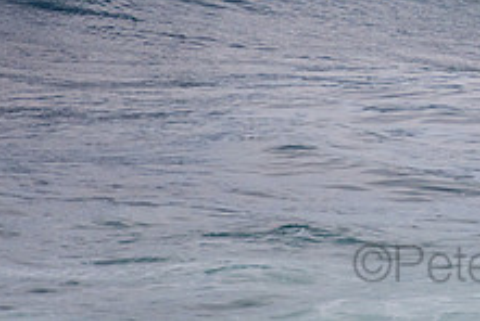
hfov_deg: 1.3
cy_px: -97
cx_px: 521
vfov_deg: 0.9
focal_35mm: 1574
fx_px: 21014
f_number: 5.6
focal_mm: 400
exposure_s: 1/250
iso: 1000
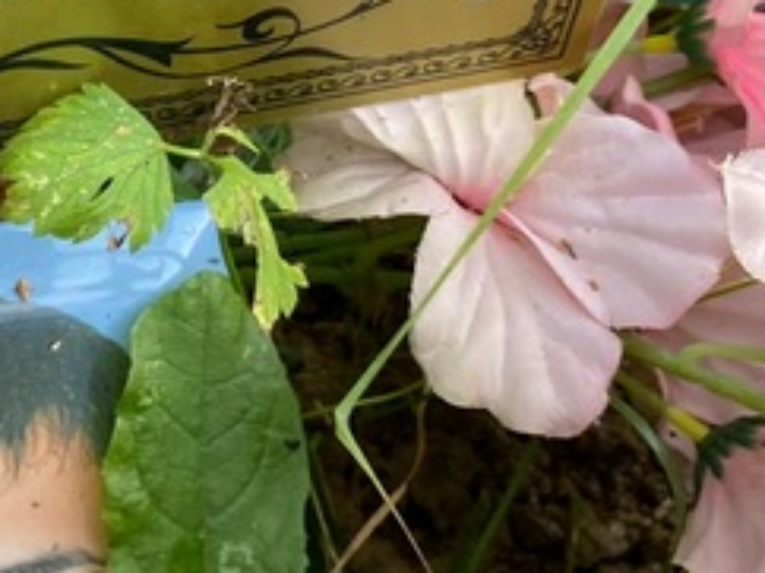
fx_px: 1899
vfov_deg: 16.3
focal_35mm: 86
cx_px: -79
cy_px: -155
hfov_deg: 21.6
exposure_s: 1/276
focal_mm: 4.25
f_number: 1.8
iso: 32
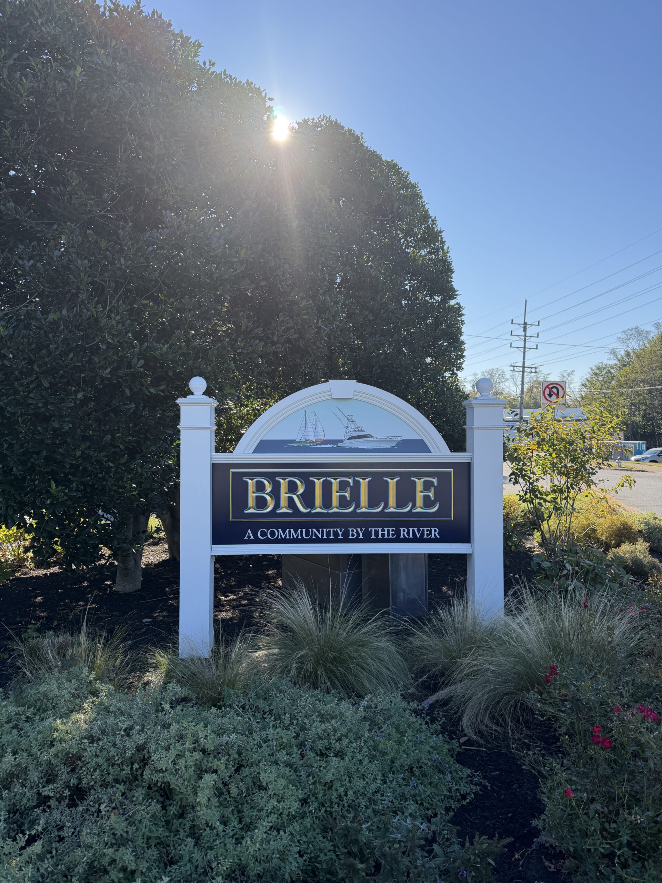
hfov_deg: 56.8
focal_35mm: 24
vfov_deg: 71.6
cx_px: 331
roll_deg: +1.0
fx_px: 612
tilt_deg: -2.3
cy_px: 442
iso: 100
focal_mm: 6.76
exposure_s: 1/2370
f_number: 1.78
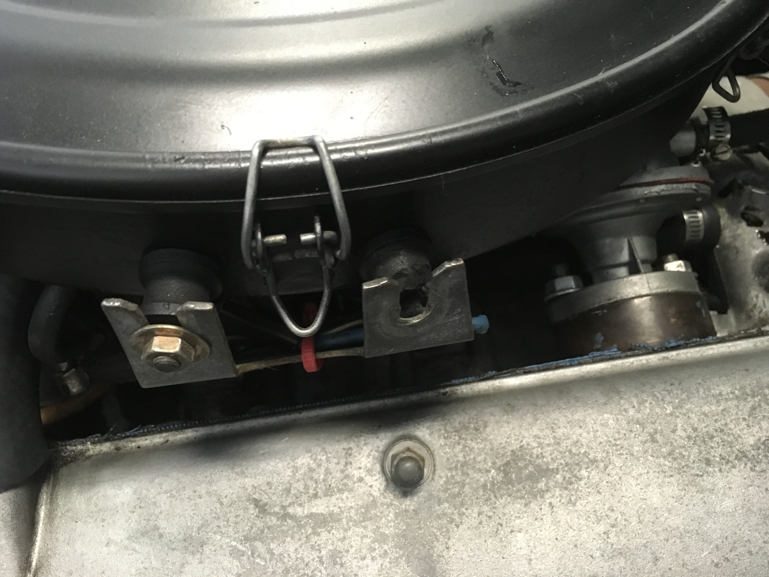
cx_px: 384
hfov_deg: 61.7
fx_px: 644
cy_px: 288
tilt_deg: -57.3
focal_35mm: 29
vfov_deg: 48.2
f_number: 2.2
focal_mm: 4.15
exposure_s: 1/15
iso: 250
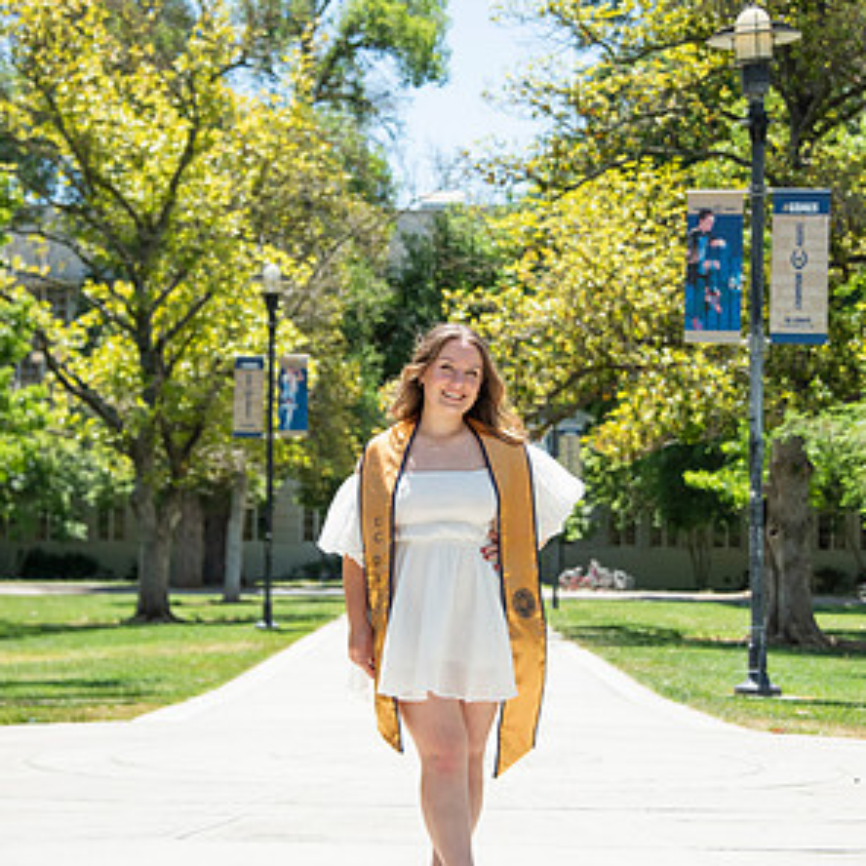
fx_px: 2632
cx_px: 433
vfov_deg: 18.7
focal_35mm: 93
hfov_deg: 18.7
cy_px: 404
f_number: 5.6
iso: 500
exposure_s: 1/2000
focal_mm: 72
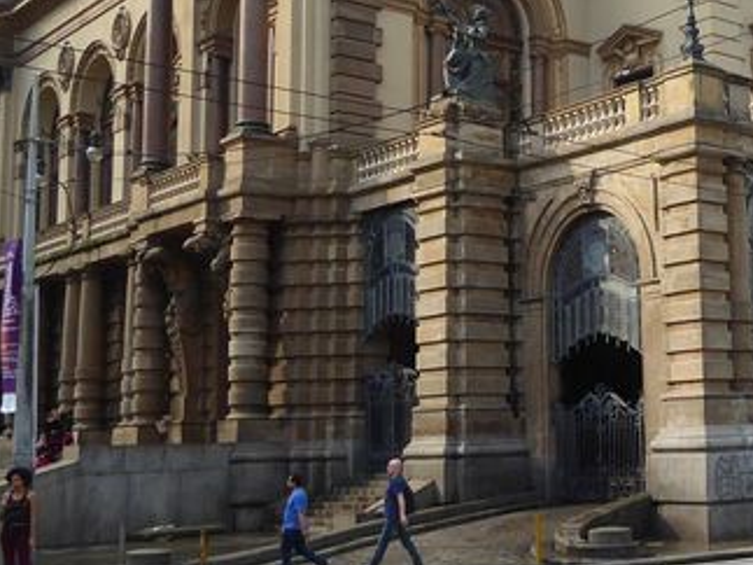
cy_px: 243
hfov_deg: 29.5
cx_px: 723
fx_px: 1348
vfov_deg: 23.6
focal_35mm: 62
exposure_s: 1/250
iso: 80
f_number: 3.3
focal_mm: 4.3
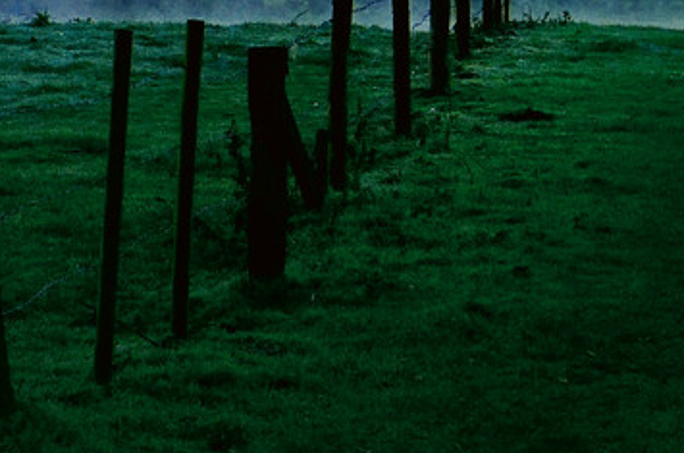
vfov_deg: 10.2
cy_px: -10
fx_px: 2502
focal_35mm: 132
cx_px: 882
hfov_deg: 14.9
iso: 160
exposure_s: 1/250
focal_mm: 26
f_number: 6.3
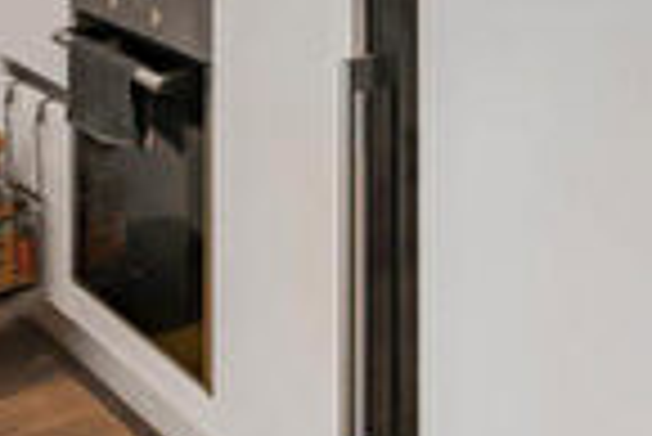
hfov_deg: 23.4
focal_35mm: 77
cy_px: -285
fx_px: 1396
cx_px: 836
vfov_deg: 15.8
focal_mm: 16
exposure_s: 1/30
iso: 320
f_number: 8
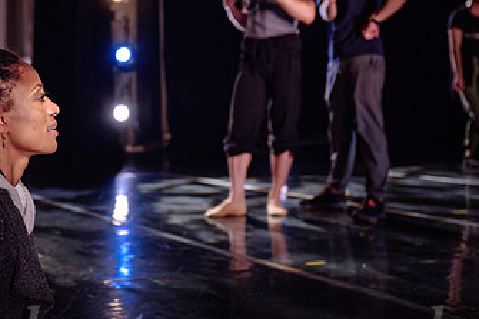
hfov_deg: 24.6
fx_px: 1090
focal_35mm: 82
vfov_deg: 16.6
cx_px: 152
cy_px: 99
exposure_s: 1/250
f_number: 2.8
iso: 1600
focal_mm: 40
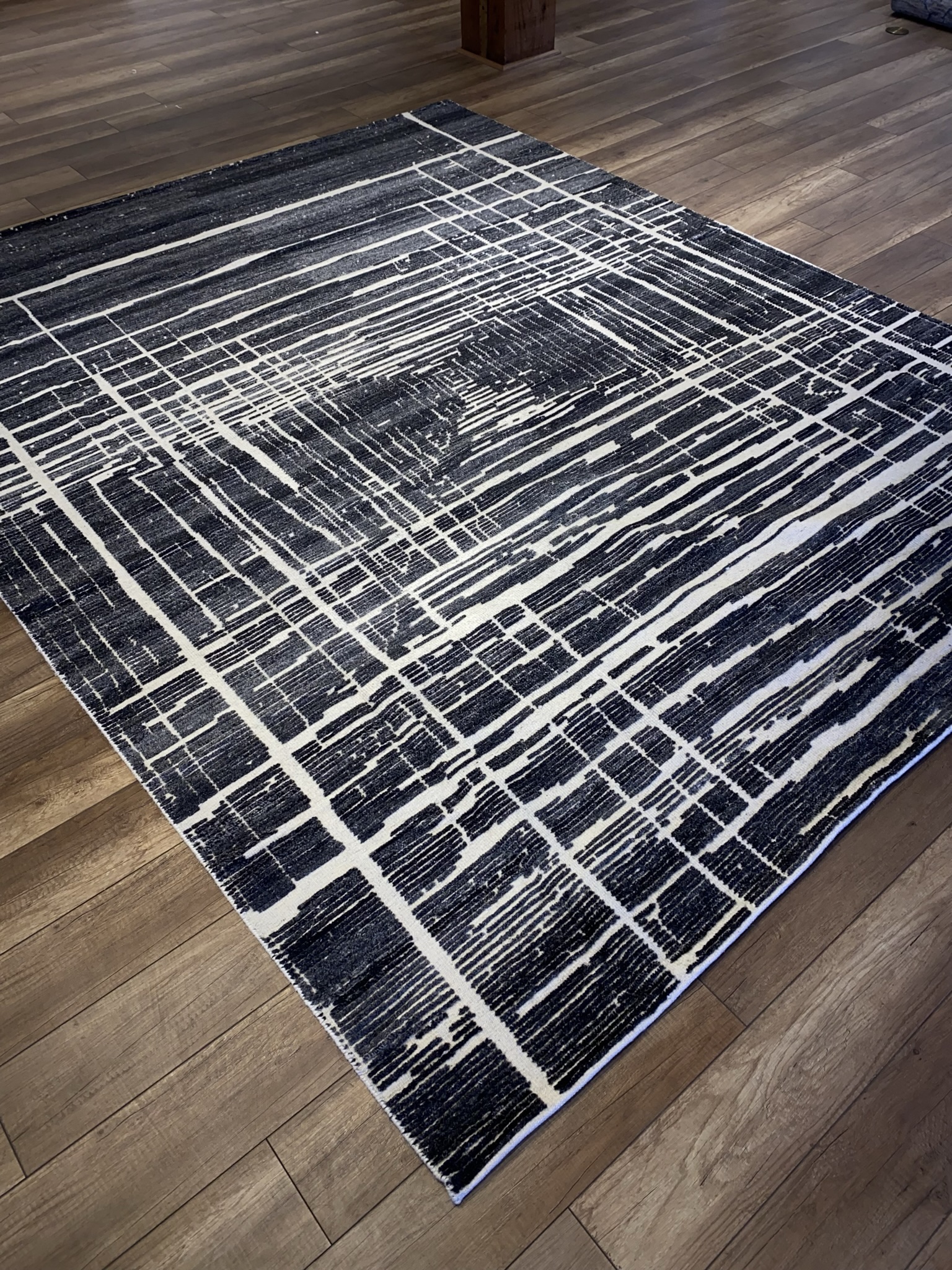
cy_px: 635
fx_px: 953
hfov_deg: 53.1
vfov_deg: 67.3
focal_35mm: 26
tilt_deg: -47.9
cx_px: 476
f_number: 1.8
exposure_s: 1/23
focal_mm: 4.25
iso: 32
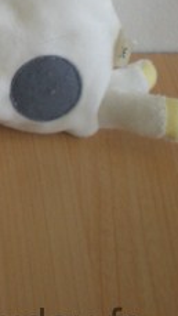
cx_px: -73
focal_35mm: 94
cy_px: -7
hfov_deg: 12.4
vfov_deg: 21.8
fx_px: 788
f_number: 3.1
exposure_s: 1/58.4
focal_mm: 6.3
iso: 200
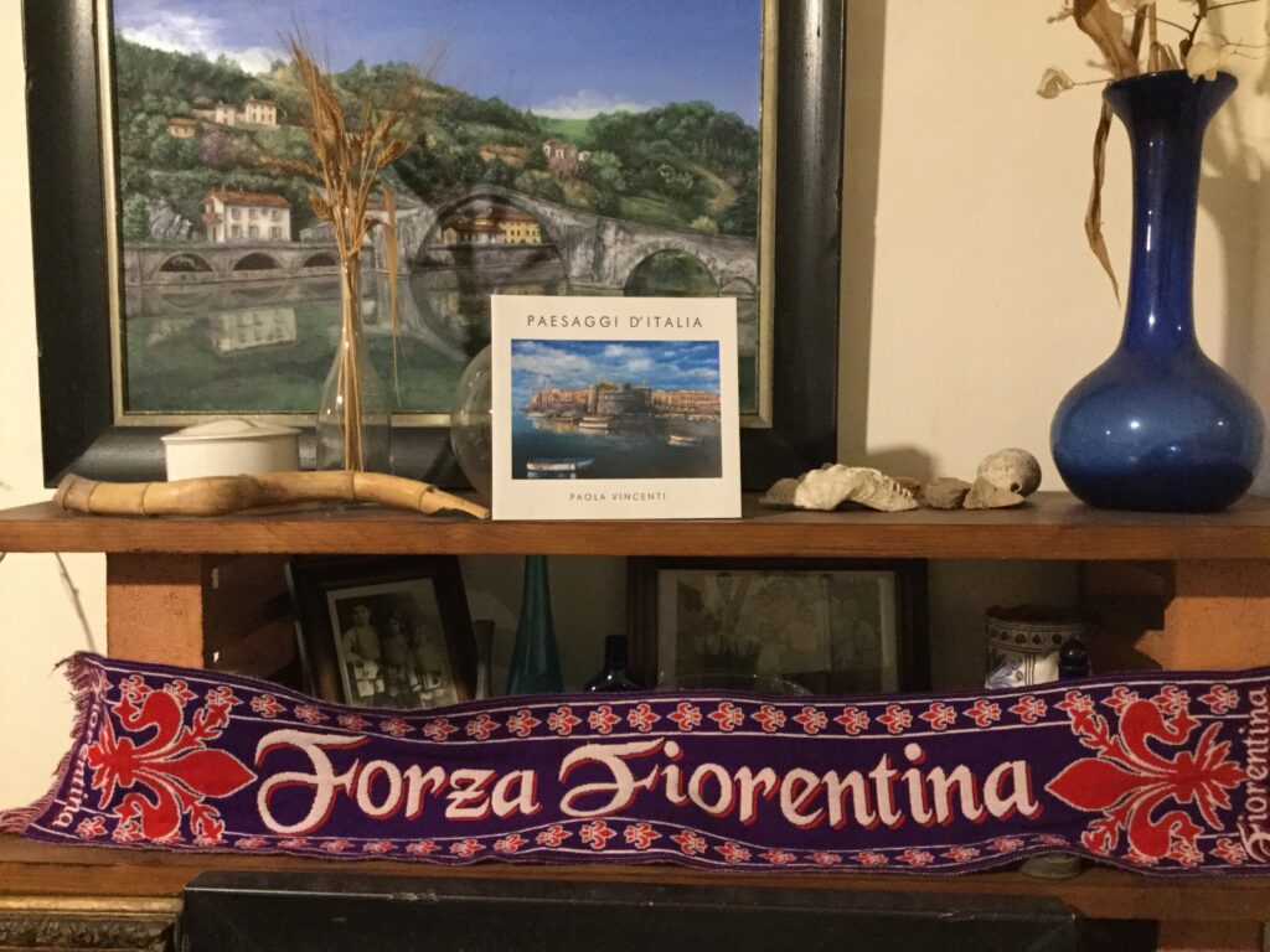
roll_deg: -0.3
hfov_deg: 58.4
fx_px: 1137
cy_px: 476
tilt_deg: -5.4
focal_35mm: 31
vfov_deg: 45.4
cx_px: 635
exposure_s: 1/17
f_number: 2.4
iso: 320
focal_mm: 3.3
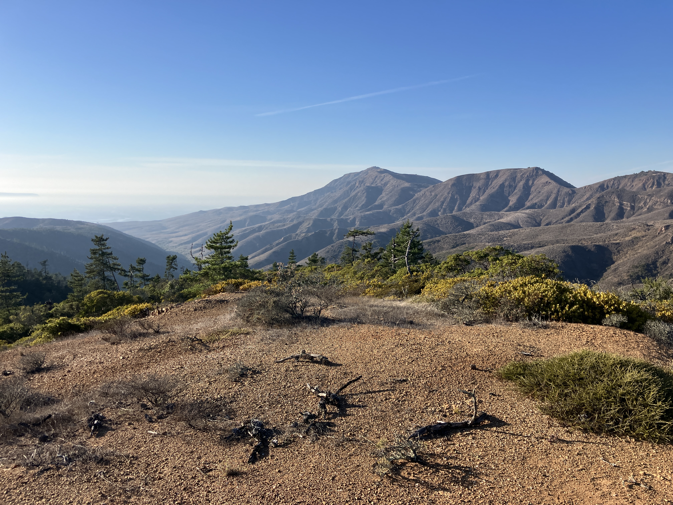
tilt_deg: -5.6
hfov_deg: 63.4
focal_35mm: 28
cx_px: 336
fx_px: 544
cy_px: 252
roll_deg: -0.5
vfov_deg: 49.7
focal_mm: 3.99
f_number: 1.8
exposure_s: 1/2208
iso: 32
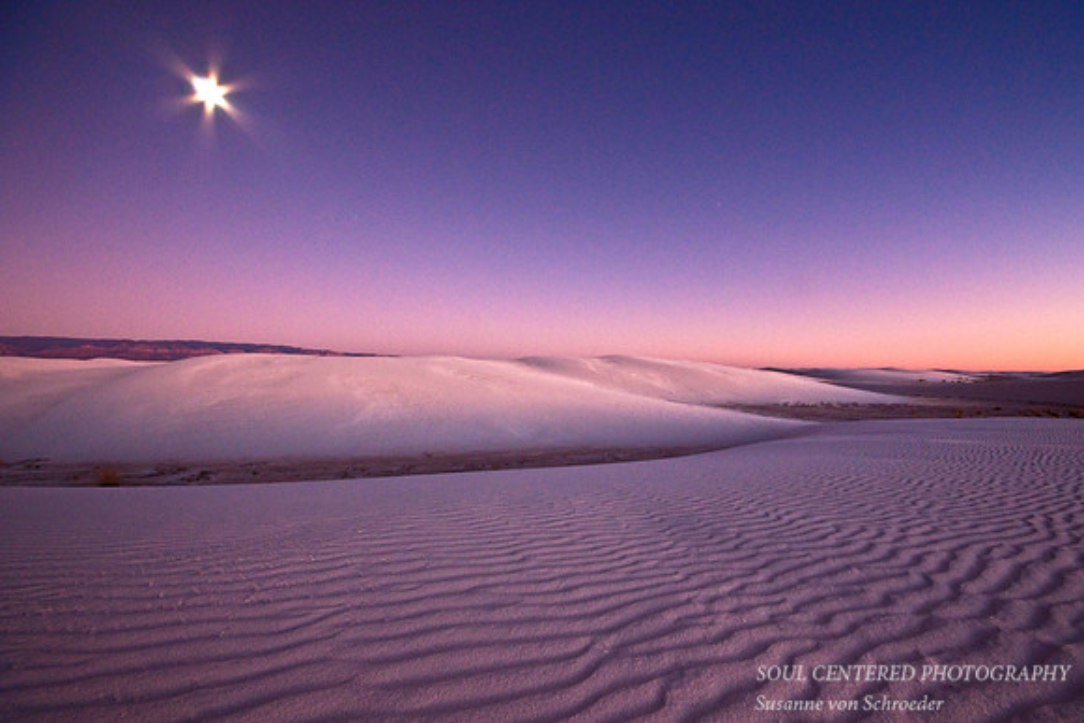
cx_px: 542
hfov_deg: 100.4
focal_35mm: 15
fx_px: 452
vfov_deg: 77.4
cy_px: 362
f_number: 11
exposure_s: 6
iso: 400
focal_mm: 10
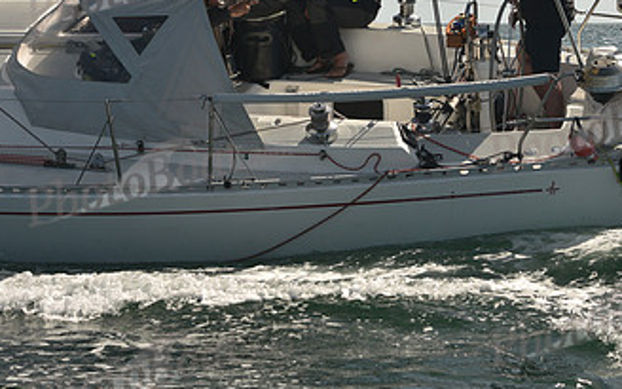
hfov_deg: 16.5
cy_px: 52
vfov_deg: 10.4
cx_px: 393
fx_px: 2136
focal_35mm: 126
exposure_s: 1/640
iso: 250
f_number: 8
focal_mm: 70
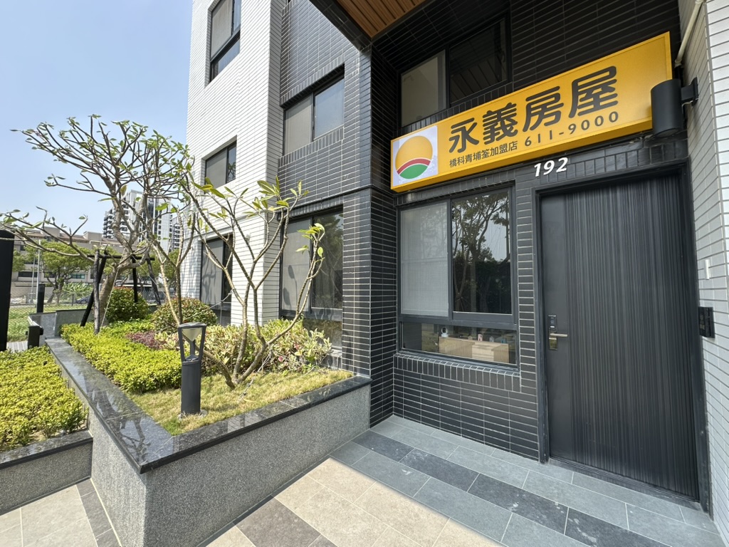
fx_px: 295
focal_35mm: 14
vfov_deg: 85.7
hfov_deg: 102.1
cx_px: 364
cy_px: 274
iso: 40
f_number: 2.2
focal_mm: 2.22
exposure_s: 1/270
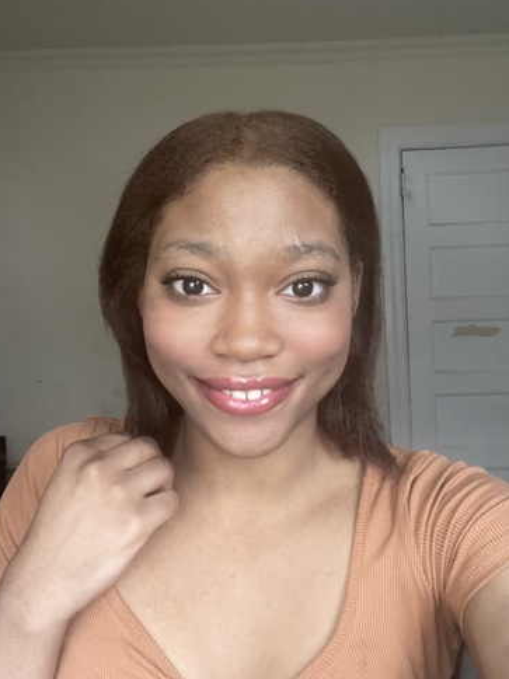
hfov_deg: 45.4
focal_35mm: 31
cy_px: 334
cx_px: 249
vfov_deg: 58.3
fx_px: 608
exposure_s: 1/30
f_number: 2.2
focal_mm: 2.71
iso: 500
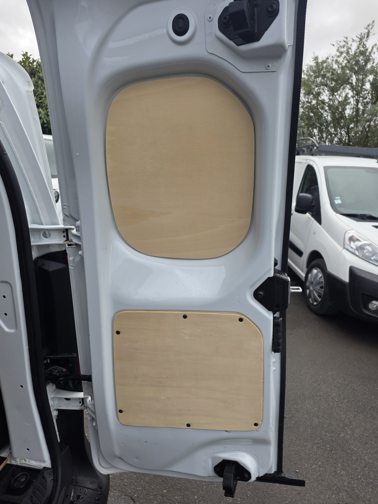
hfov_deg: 58.9
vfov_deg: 73.9
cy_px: 252
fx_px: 335
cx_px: 189
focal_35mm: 23
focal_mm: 6.25
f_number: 1.7
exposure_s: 1/1212
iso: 80
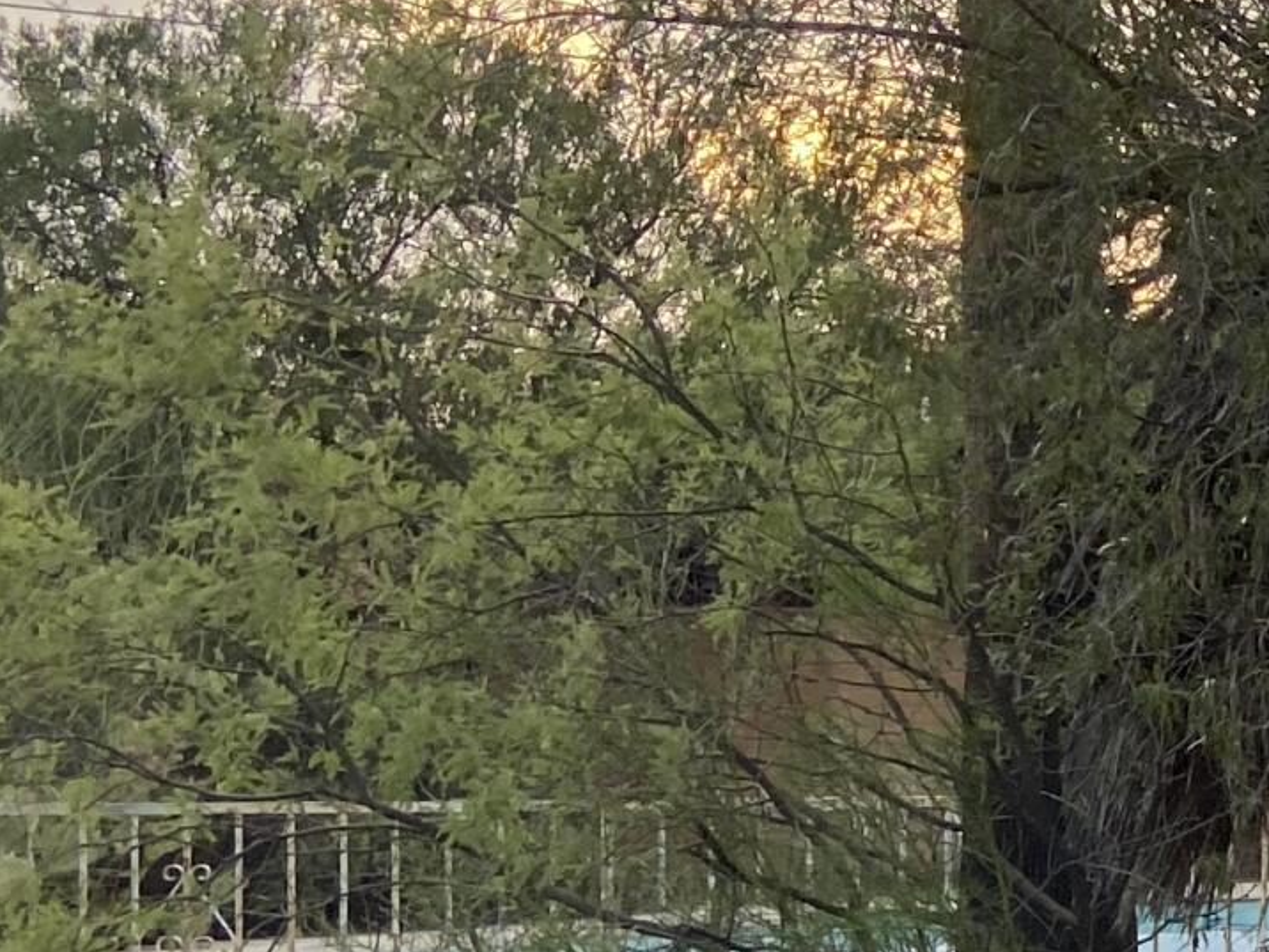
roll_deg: +0.1
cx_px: 2230
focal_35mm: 109
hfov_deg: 15.6
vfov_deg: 13.5
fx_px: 3996
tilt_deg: -0.4
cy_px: 796
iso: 64
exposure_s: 1/121
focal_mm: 4.25
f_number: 1.8
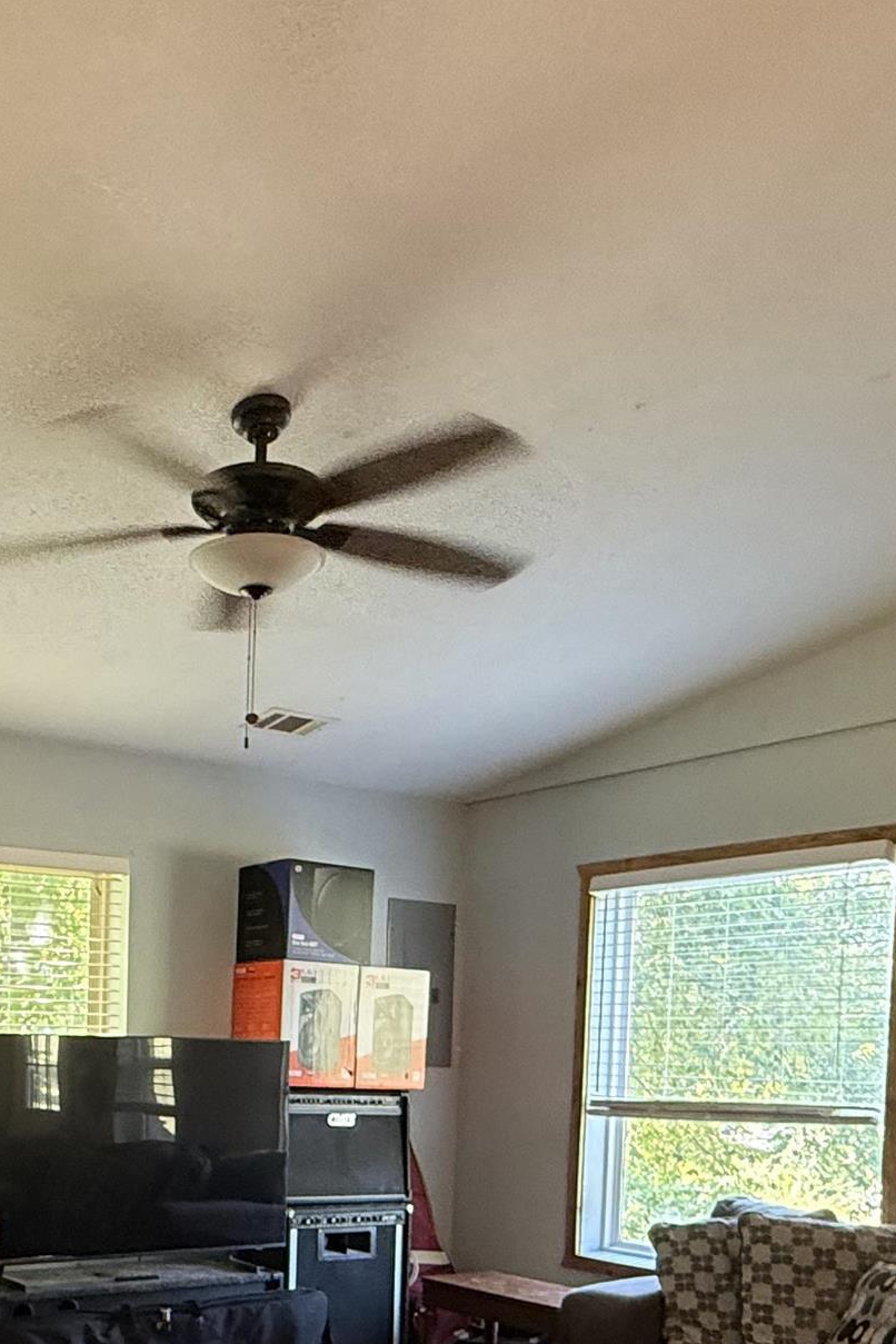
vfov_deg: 48.2
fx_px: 1381
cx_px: 102
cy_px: 1122
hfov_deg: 34.1
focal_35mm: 37
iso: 320
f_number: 2.2
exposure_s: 1/60
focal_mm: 2.22
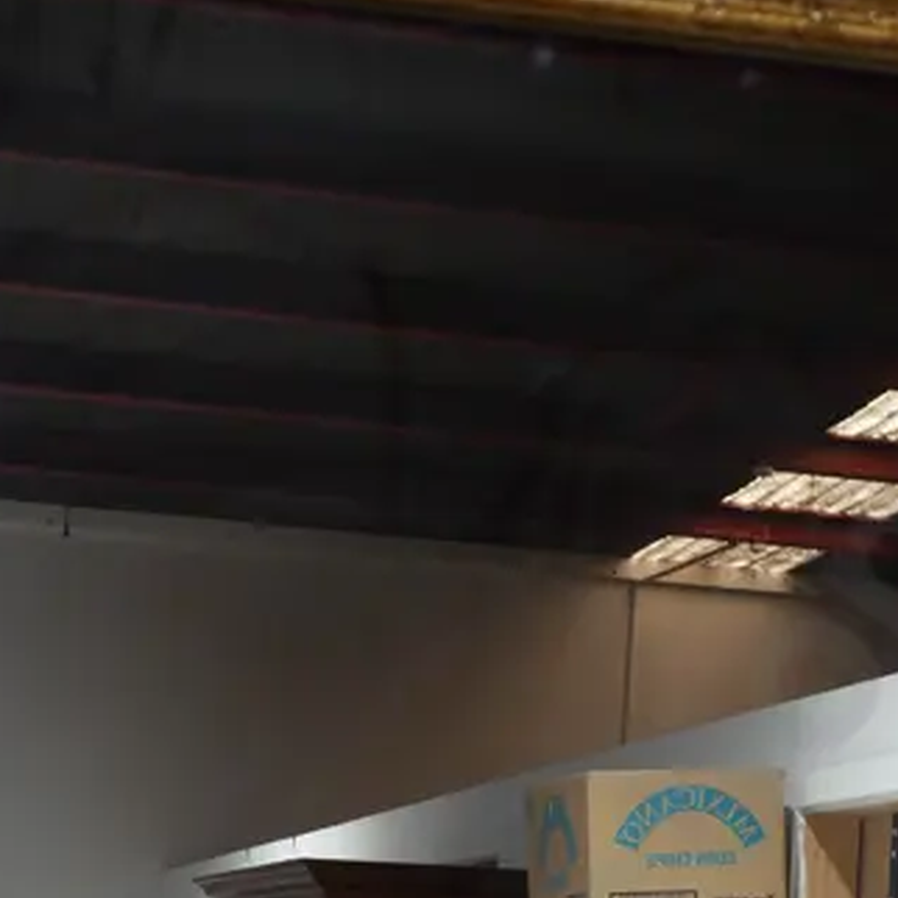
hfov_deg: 16.3
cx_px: 562
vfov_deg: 15.8
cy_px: 1015
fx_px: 3140
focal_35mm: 107
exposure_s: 1/60
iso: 250
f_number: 4.1
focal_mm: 19
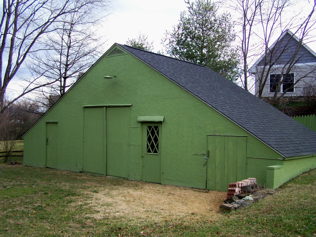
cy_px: 118
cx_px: 158
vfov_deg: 37.7
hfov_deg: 49.0
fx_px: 347
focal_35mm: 38
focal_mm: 6.3
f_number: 2.8
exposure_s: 1/250
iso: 64
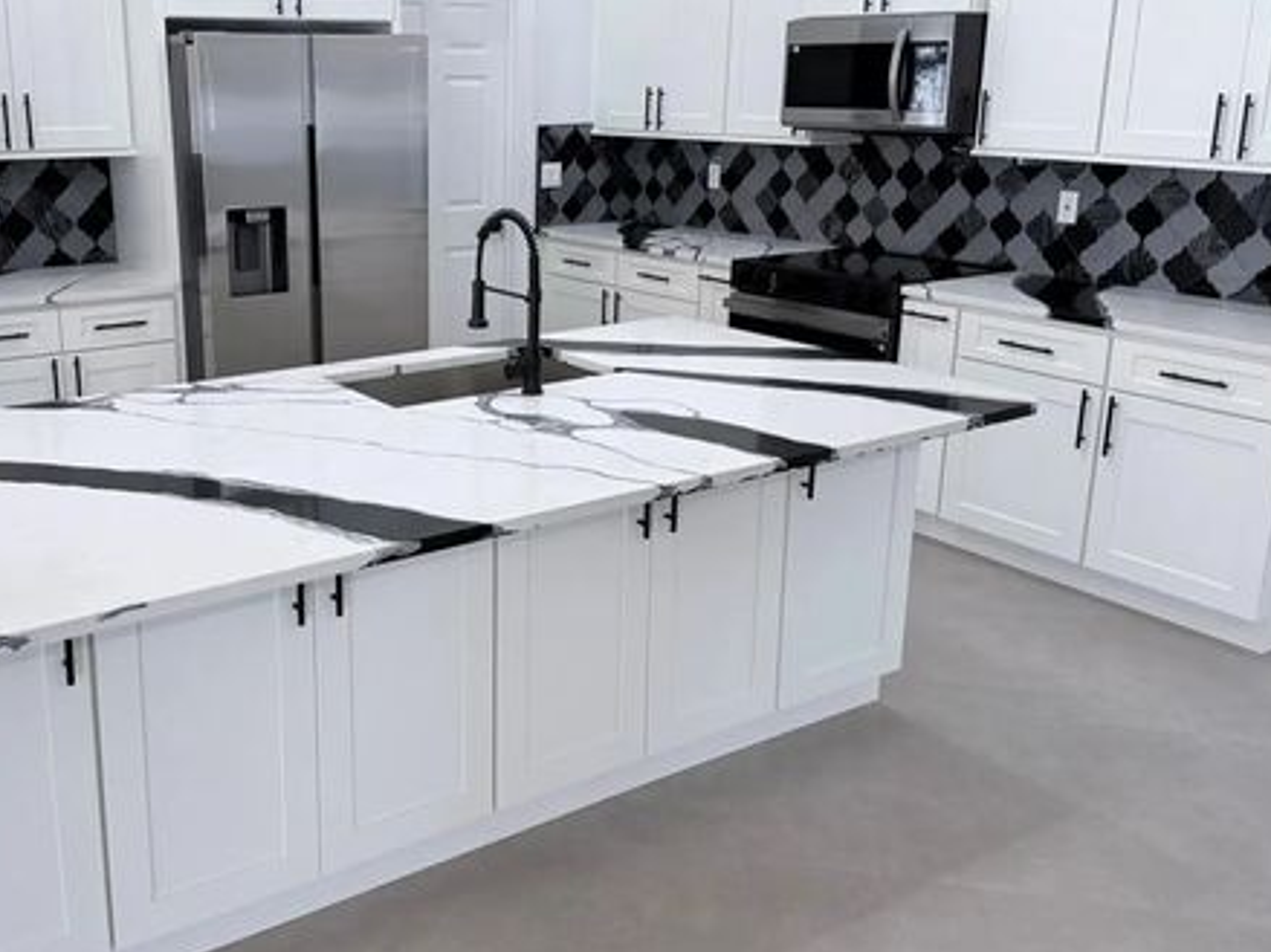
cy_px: 408
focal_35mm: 35
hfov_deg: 51.7
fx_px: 1285
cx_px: 428
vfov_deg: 40.6
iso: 160
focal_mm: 6.76
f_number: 1.78
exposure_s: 1/120
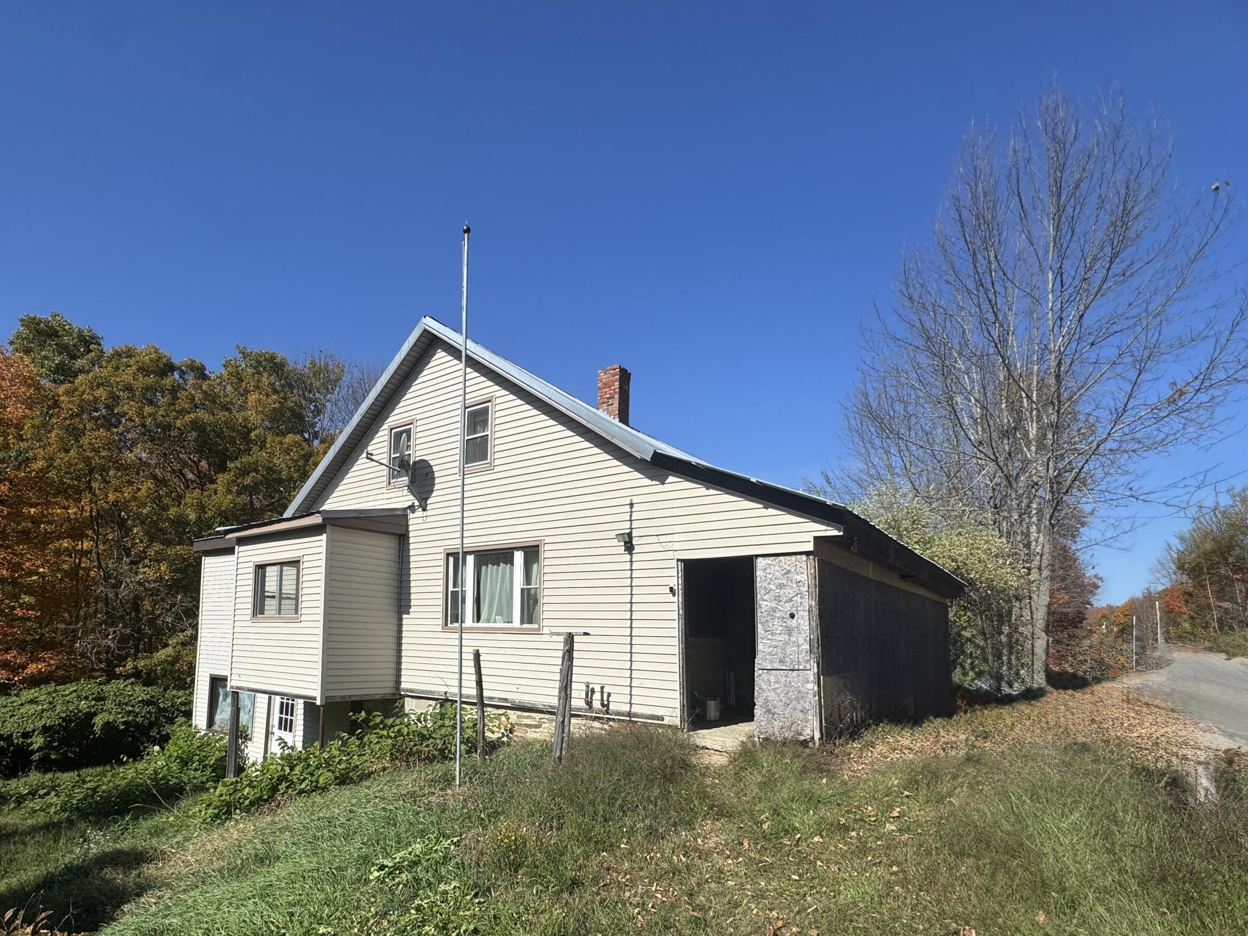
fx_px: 649
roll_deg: -2.3
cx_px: 571
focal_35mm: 18
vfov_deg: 70.3
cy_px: 594
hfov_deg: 87.6
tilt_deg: +3.5
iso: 50
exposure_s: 1/3546
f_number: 2.2
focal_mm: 2.22
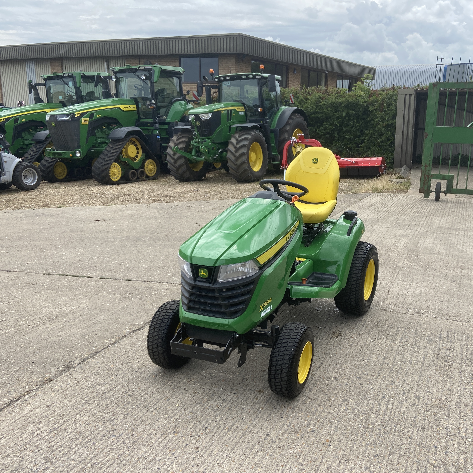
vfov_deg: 52.5
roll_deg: -1.1
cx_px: 292
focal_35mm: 31
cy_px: 235
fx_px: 479
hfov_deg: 52.0
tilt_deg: -14.9
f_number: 1.8
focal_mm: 4.25
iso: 32
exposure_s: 1/1838
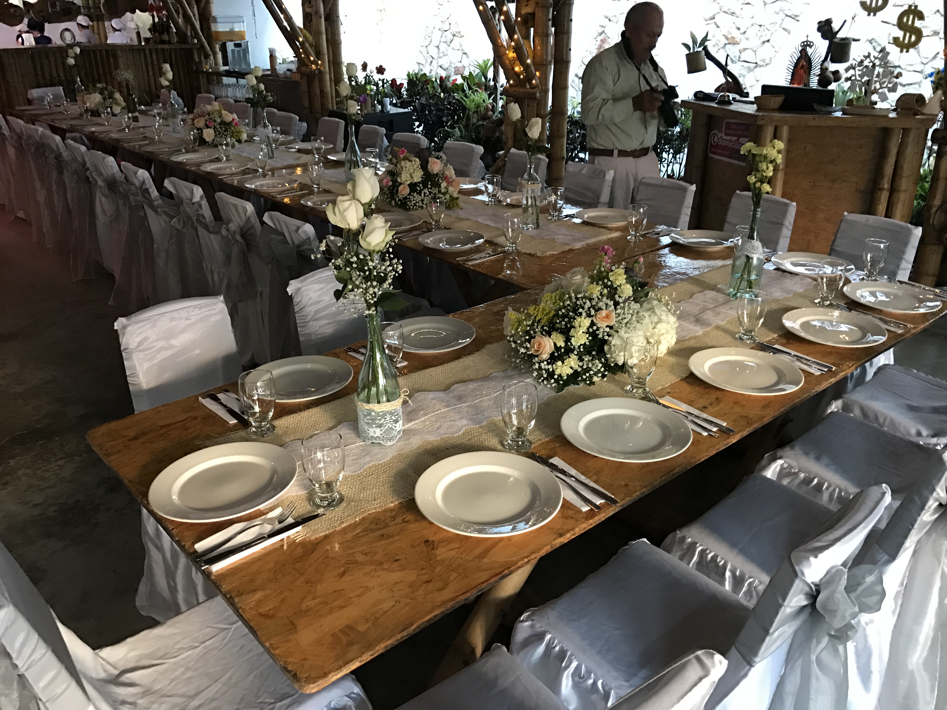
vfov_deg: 49.7
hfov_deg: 63.4
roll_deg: +1.3
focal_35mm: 28
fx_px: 766
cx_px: 474
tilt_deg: -23.2
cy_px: 355
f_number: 1.8
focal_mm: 3.99
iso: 100
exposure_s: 1/11
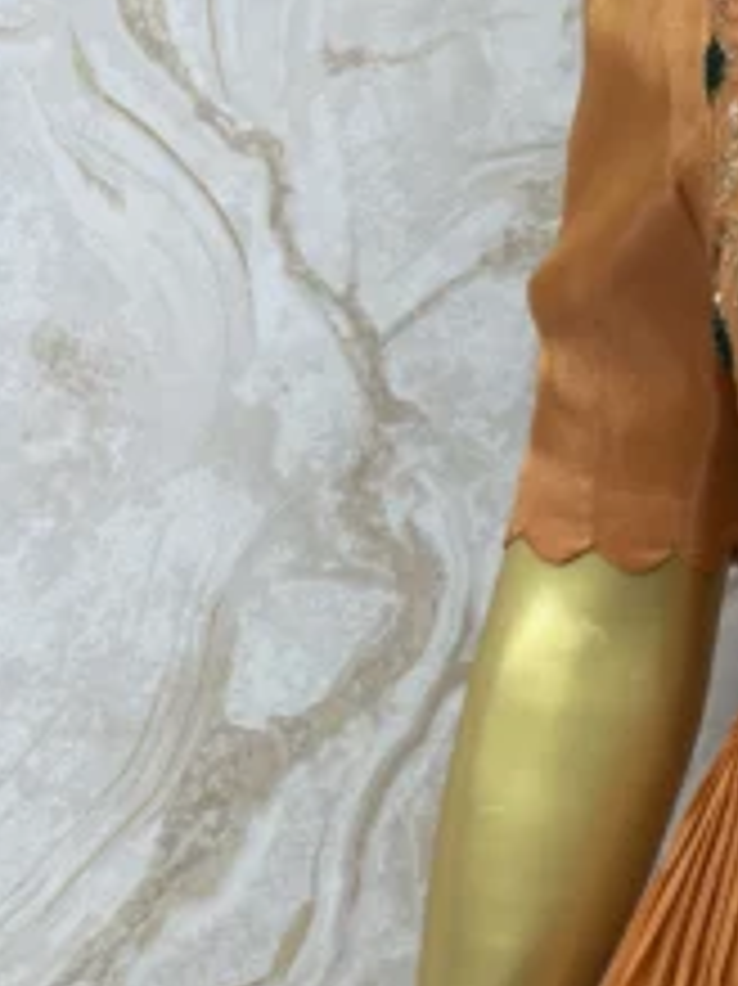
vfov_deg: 20.5
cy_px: 752
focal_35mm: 95
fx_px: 2703
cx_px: 1080
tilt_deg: -6.9
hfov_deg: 14.6
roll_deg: -9.6
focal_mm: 6
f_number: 1.6
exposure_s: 1/100
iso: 80
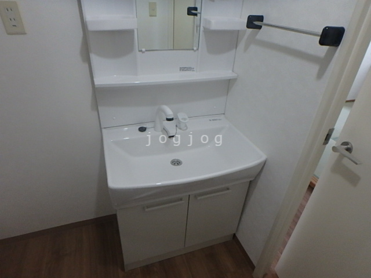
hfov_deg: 79.0
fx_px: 225
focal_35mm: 21
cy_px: 139
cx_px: 186
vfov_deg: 63.4
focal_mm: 3.7
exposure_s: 1/30
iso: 500
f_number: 3.5
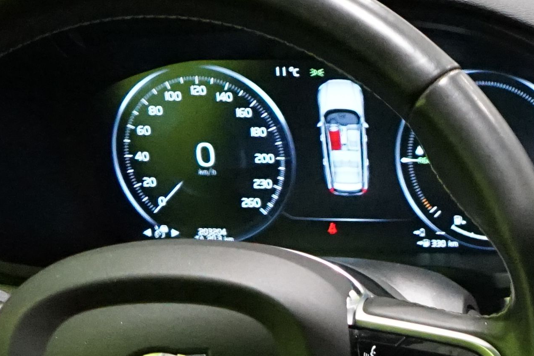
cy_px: 649
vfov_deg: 9.8
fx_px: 1973
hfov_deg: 13.6
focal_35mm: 133
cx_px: 996
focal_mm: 28
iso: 6400
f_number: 3.5
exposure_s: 1/100
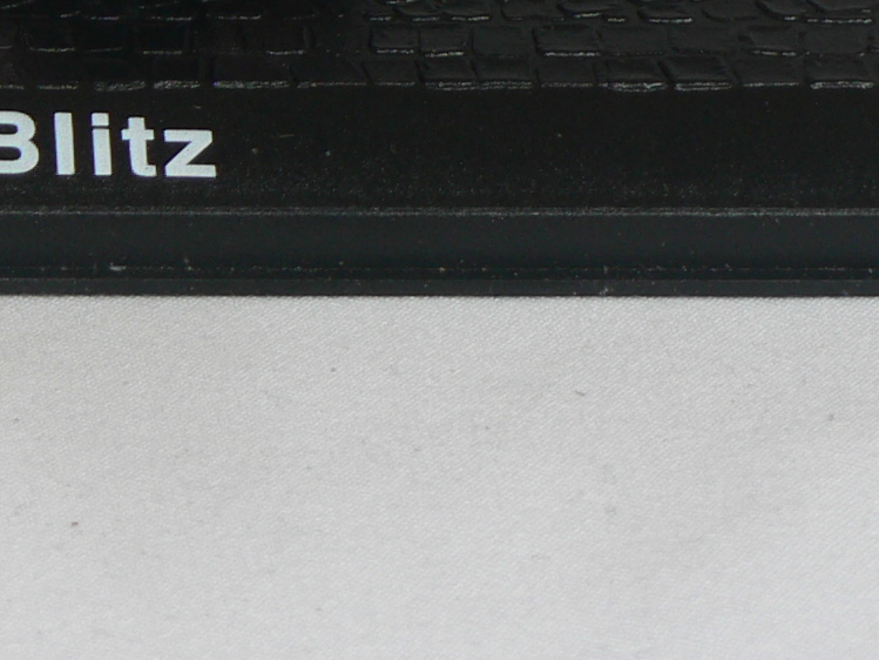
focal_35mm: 311
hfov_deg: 6.4
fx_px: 7898
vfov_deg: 4.7
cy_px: -322
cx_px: 9
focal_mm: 15.2
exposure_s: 1/60
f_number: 3.2
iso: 80
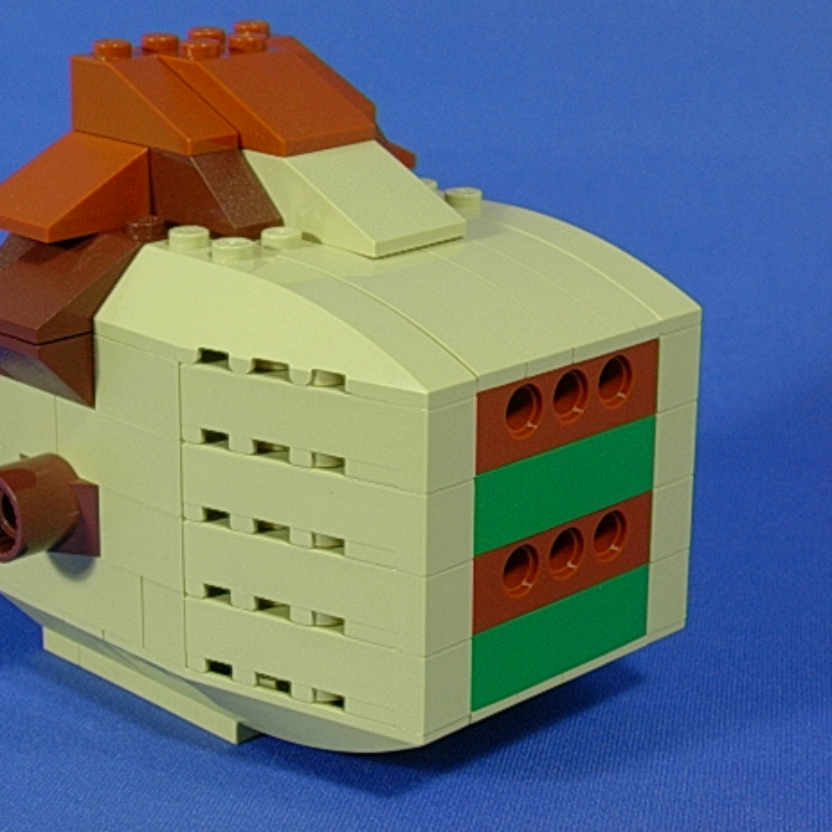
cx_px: 288
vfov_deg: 21.1
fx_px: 2230
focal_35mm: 82
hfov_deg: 21.1
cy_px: 407
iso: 70
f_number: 3.6
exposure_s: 1/8.9
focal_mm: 10.2
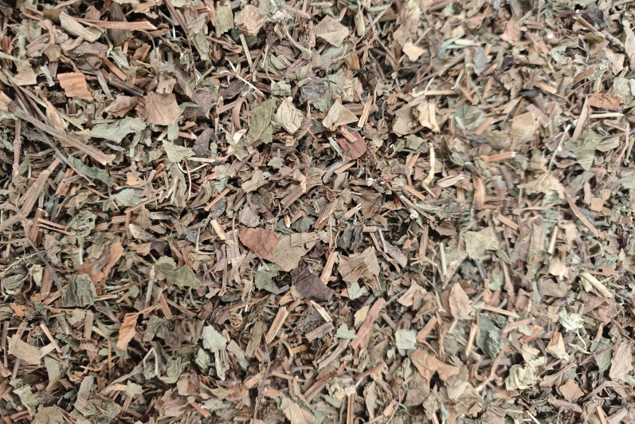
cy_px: 192
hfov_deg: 73.7
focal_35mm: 24
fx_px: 423
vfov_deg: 53.1
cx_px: 318
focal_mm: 6.68
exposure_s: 1/100
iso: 250
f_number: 1.44
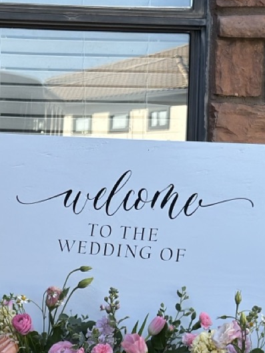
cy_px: 310
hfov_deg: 12.7
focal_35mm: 116
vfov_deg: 16.8
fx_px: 1185
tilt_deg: -5.9
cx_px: 69
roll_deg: -1.0
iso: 80
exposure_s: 1/1041
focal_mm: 6.86
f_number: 1.78
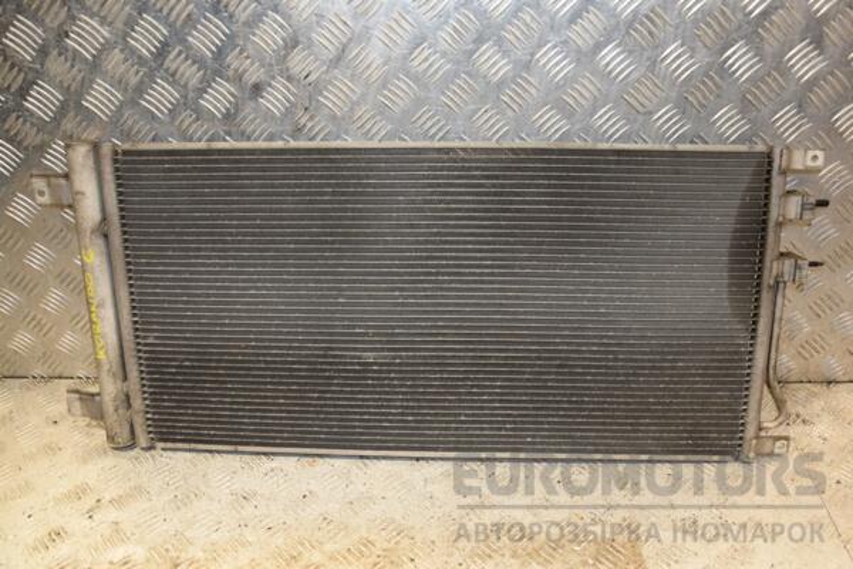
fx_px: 782
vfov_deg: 40.0
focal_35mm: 33
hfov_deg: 57.2
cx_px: 426
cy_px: 284
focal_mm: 22
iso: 800
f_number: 5
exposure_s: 1/200
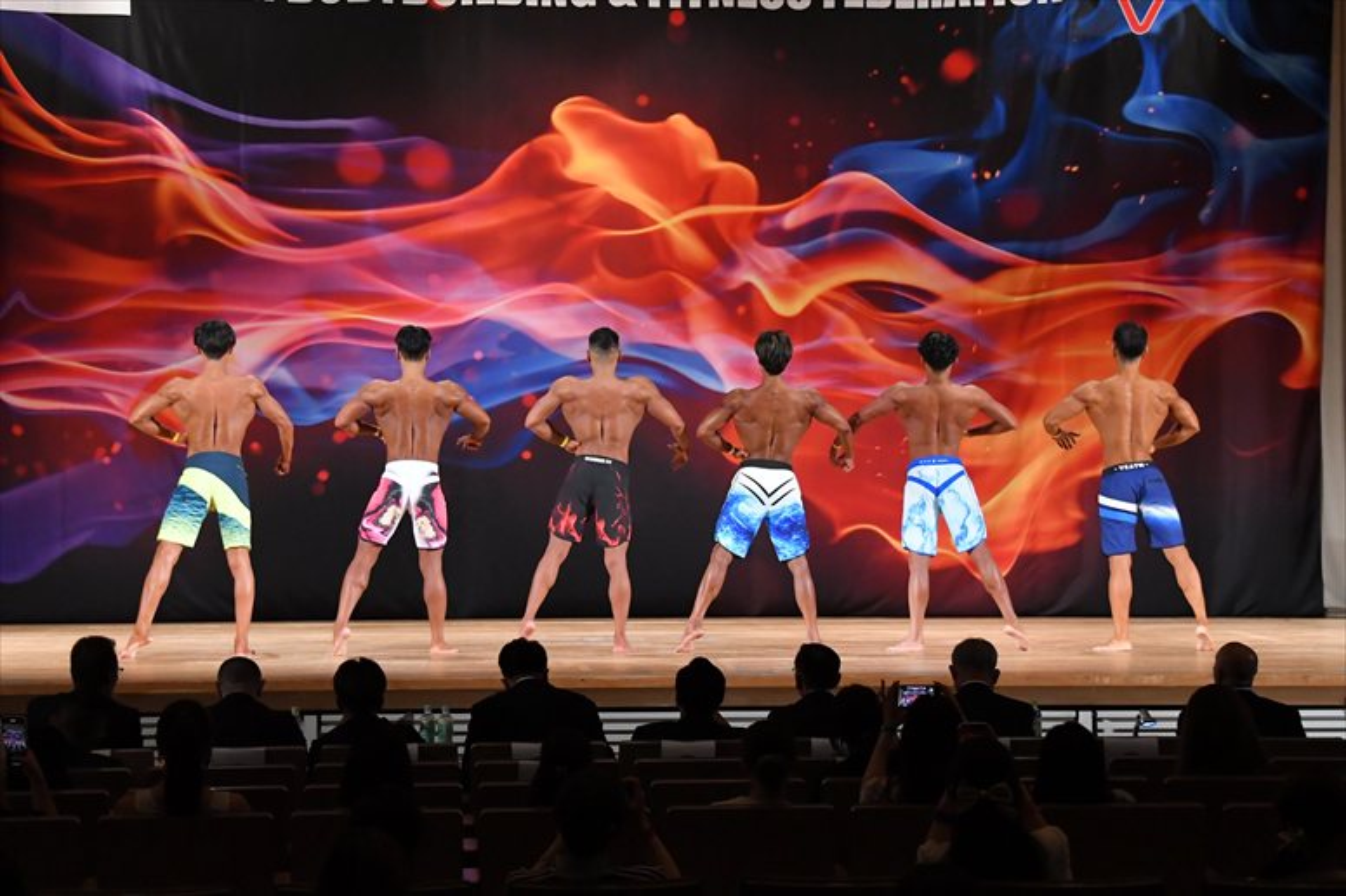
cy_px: 448
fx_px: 3476
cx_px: 673
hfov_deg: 21.9
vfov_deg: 14.7
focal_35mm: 93
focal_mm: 62
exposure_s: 1/400
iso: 4500
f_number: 5.6
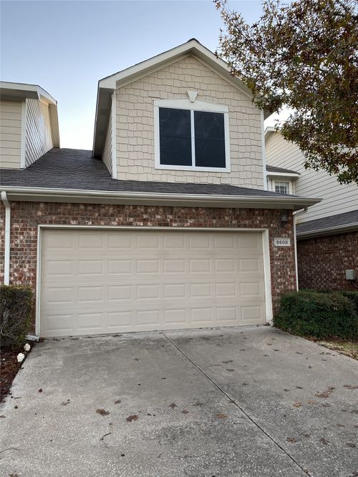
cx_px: 179
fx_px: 359
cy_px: 238
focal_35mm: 26
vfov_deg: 67.3
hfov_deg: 53.0
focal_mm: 4.25
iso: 100
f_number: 1.8
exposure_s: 1/121
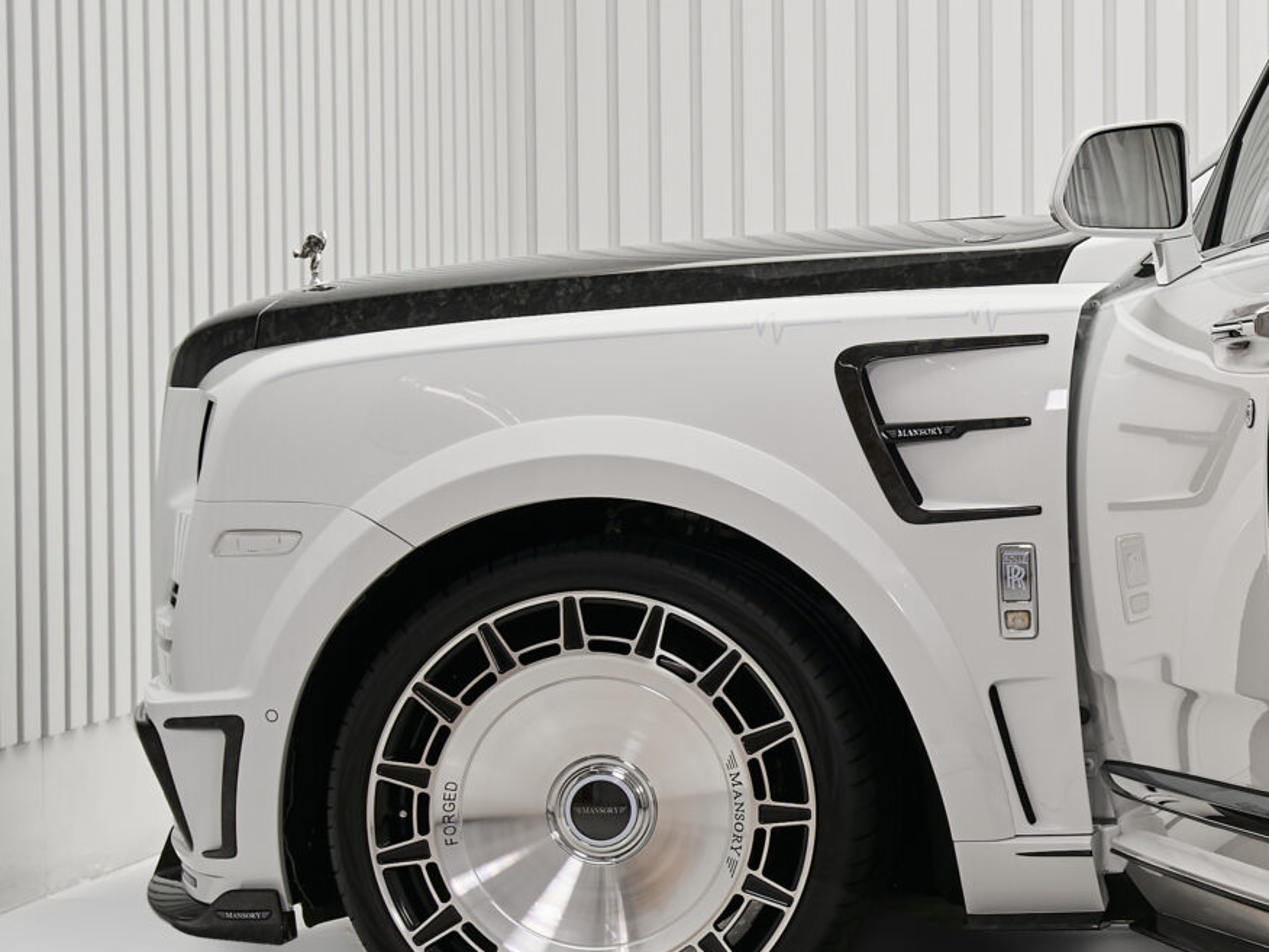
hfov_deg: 17.2
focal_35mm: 104
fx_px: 3813
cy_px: 424
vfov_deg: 14.2
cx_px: 1843
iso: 125
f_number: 9
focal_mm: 37
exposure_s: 1/6
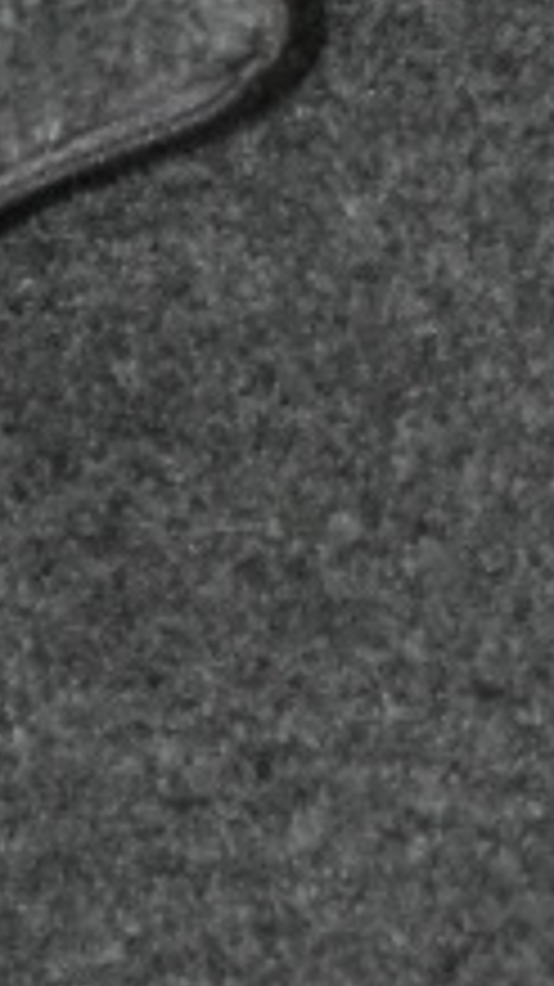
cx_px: -1396
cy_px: 1949
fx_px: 16730
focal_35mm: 640
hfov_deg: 1.9
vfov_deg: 3.4
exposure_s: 1/125
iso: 1250
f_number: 5.6
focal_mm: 55
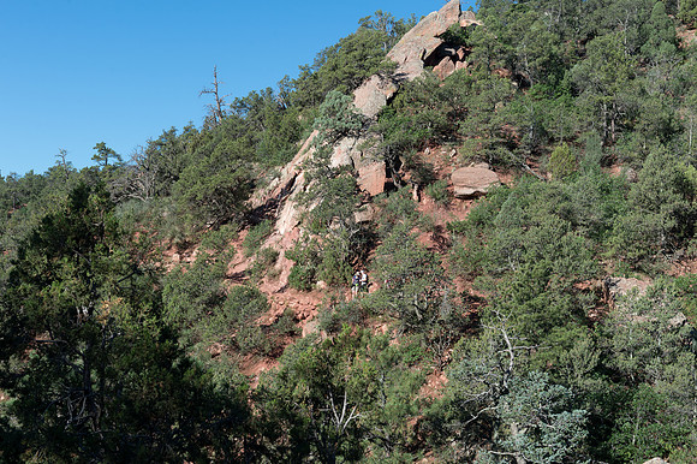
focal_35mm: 48
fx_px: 929
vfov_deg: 28.0
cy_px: 232
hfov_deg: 41.1
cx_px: 348
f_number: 9
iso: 220
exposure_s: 1/320
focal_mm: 48
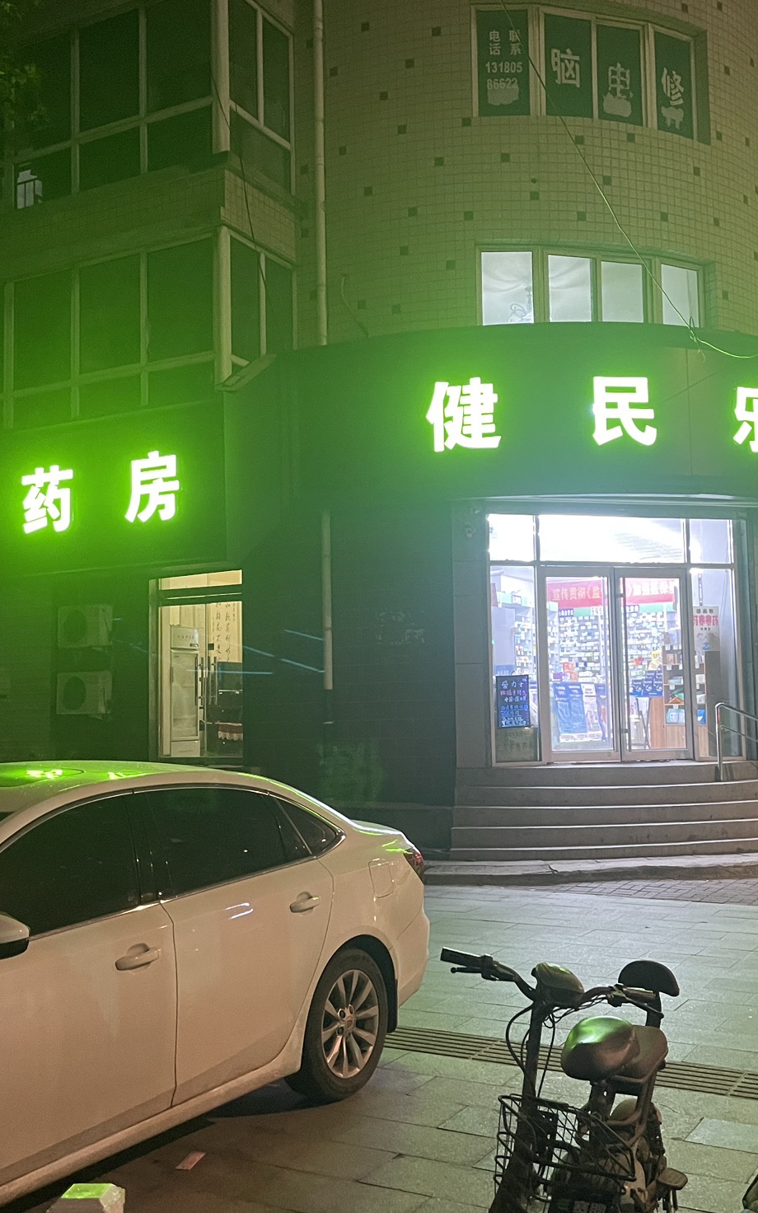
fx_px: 1190
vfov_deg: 54.0
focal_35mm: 36
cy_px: 597
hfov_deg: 35.3
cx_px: 399
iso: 500
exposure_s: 1/33
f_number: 1.6
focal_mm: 5.1
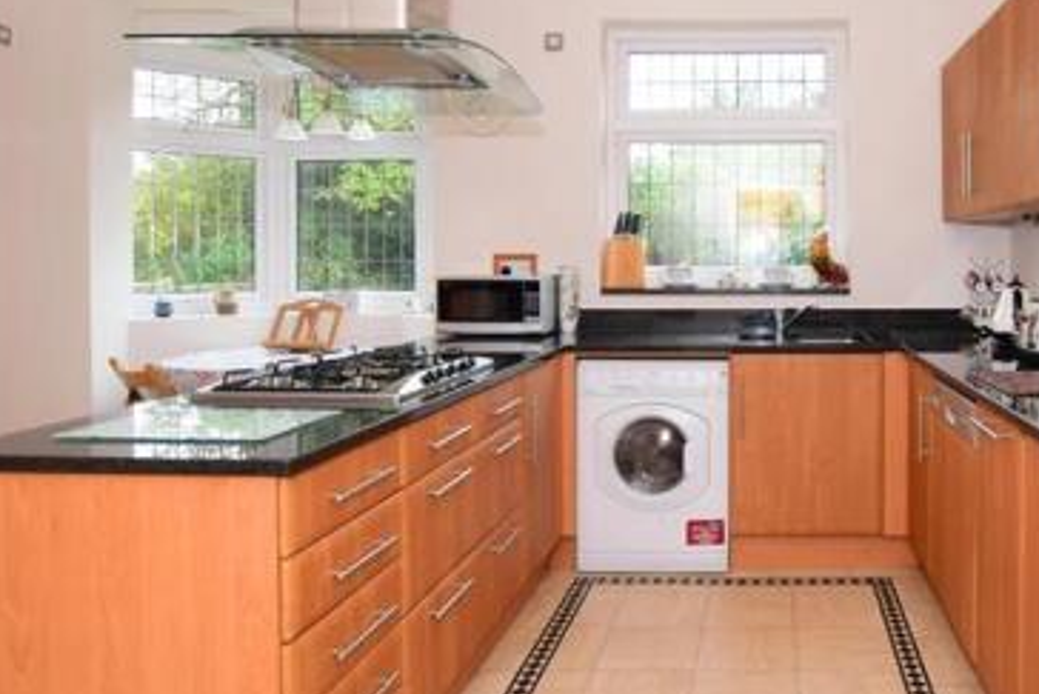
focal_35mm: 27
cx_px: 722
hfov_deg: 64.9
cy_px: 287
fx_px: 780
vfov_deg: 47.8
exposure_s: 1/60
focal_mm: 10
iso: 200
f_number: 5
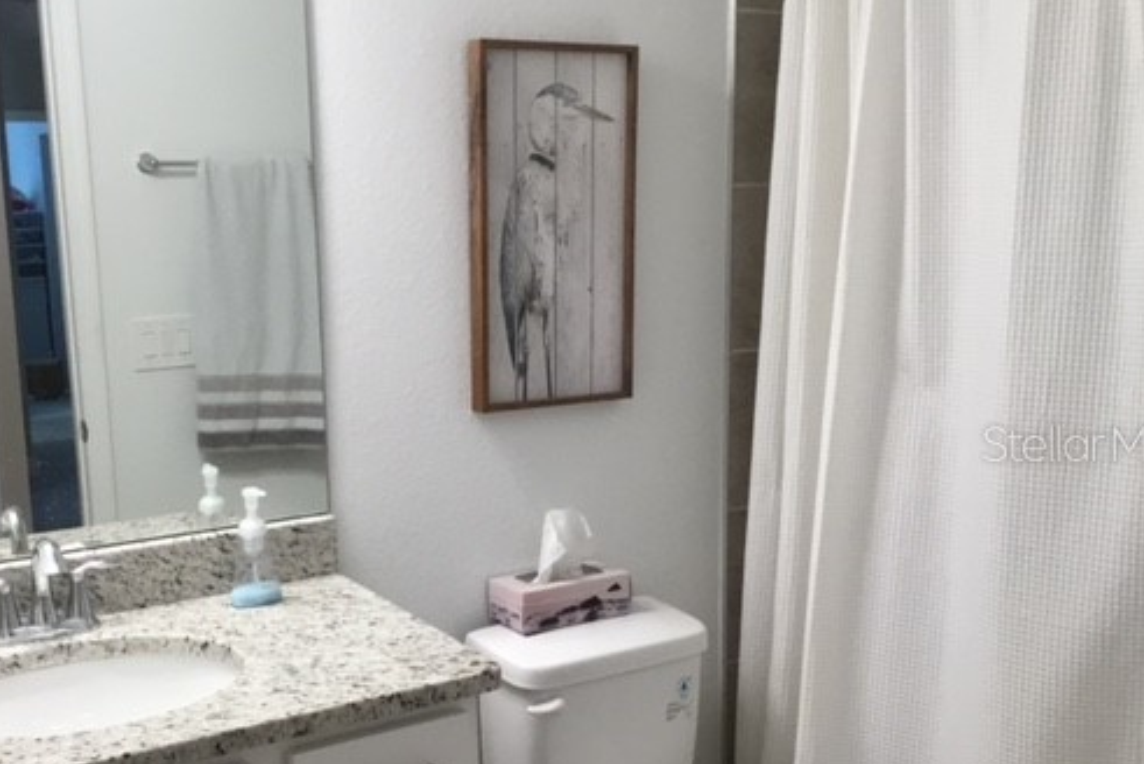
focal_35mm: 42
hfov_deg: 46.1
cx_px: 457
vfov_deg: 31.9
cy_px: 443
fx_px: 1335
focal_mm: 3.3
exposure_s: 1/30
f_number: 2.4
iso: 40
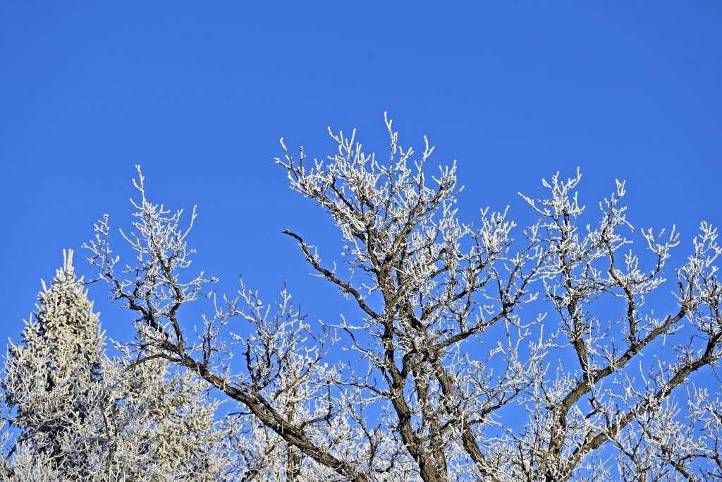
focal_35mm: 160
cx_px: 361
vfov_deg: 8.6
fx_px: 3209
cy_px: 241
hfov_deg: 12.8
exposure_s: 1/800
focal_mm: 160
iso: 200
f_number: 8
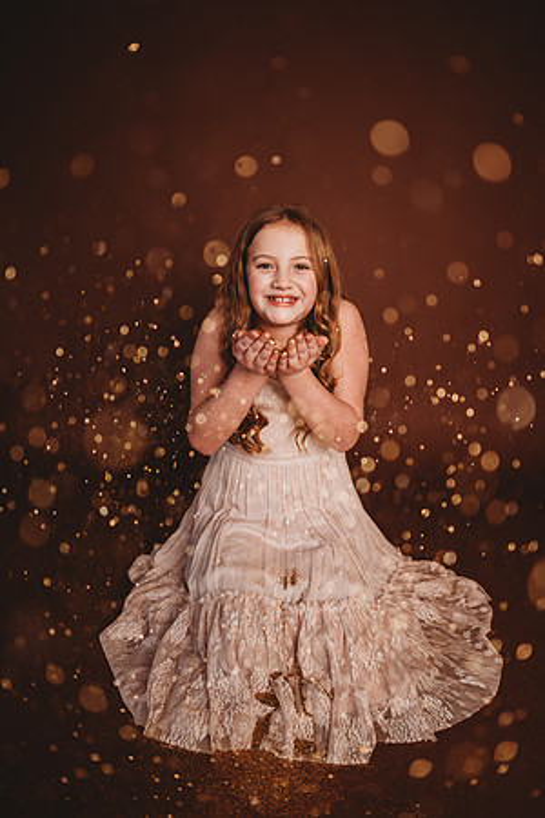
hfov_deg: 53.1
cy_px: 409
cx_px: 272
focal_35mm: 24
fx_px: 545
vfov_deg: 73.7
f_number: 2.2
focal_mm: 24
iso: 100
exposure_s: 1/160
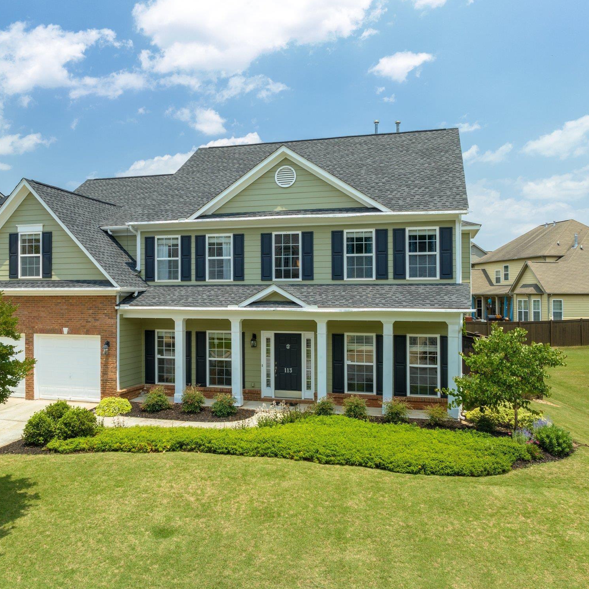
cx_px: 266
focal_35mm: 29
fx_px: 558
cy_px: 294
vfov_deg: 55.6
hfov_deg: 55.5
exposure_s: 1/50
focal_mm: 12.29
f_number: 4.5
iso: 100
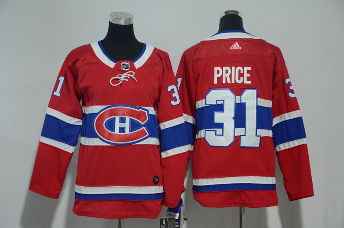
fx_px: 687
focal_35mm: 72
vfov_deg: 18.8
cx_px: 172
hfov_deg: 28.1
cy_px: 114
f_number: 4.5
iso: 4000
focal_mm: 48
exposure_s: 1/60
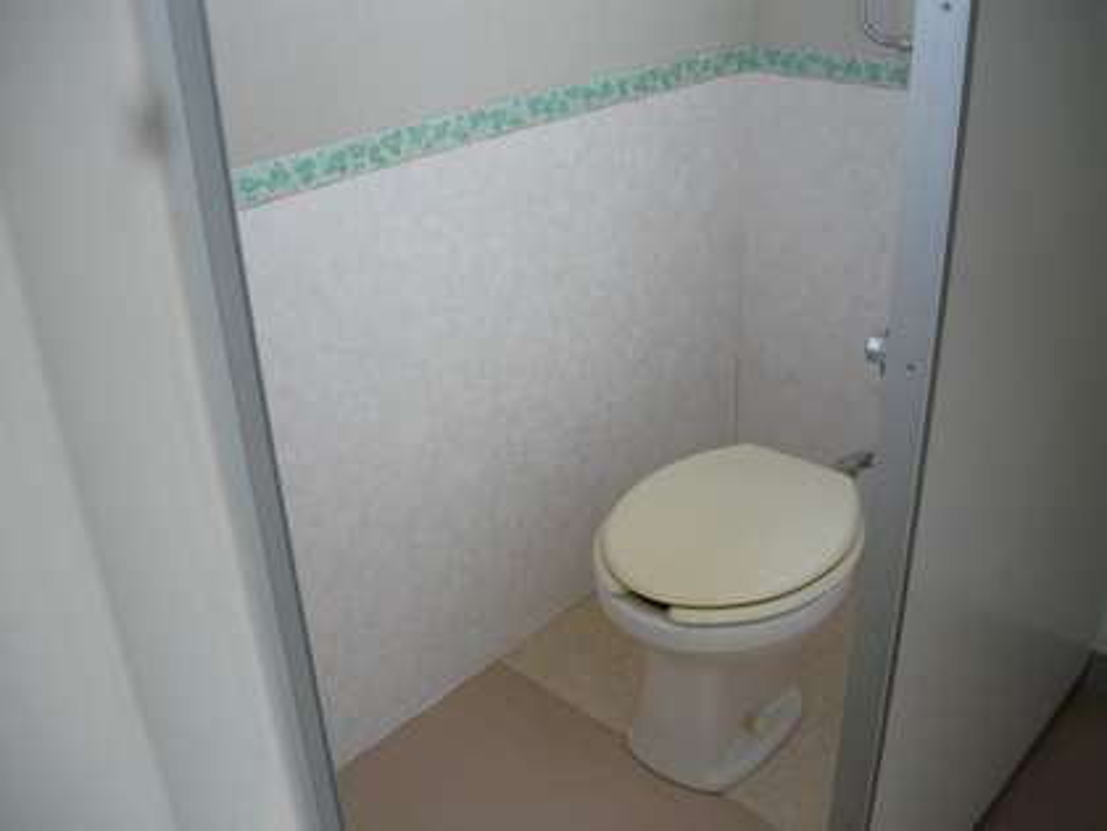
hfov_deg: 55.4
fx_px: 1055
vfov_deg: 42.9
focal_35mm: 33
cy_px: 416
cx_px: 554
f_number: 2.8
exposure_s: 1/30
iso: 125
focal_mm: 5.5
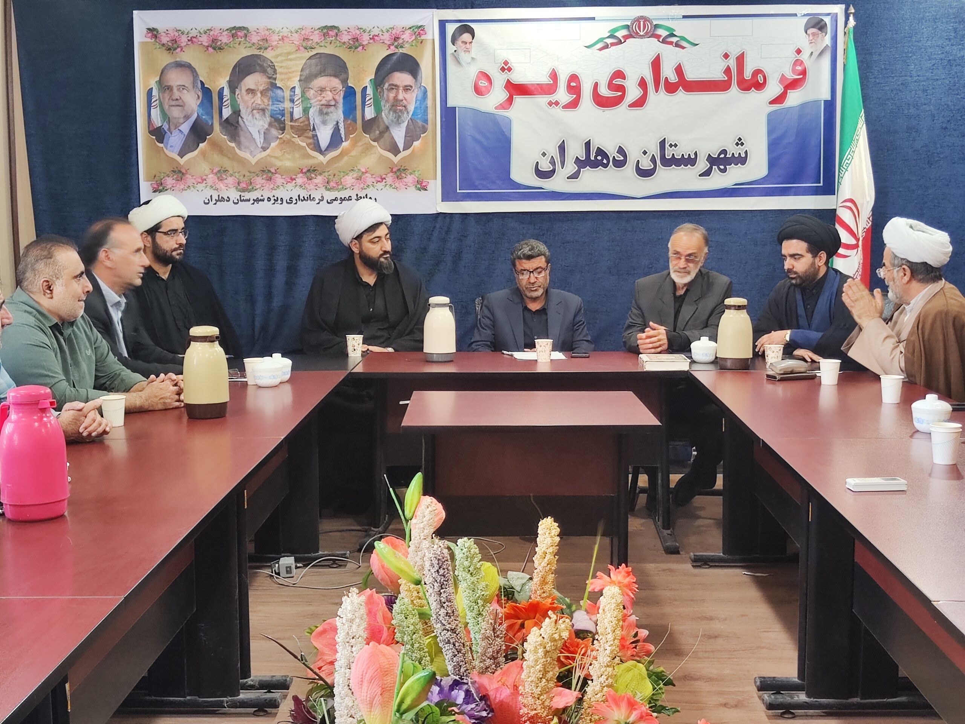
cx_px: 482
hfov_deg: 71.6
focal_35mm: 24
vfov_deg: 56.8
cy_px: 362
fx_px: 669
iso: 160
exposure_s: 1/50
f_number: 1.88
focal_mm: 5.59
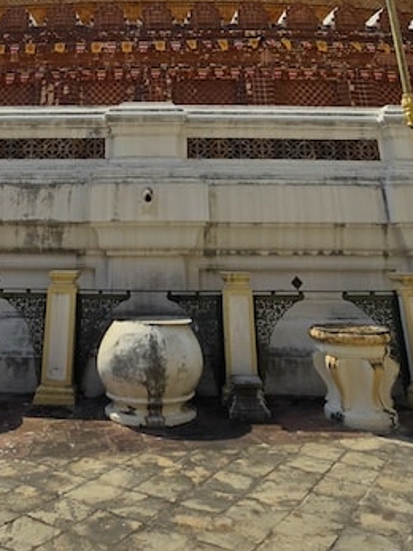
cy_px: 52
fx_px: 478
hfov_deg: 46.1
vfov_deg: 52.5
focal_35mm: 30
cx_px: 141
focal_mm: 2.2
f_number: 2.2
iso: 50
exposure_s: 1/7732
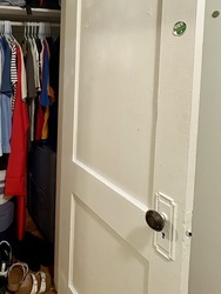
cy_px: 71
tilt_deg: -1.5
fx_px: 238
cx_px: 24
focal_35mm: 28
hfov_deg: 45.4
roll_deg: -0.1
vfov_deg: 59.7
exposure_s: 1/60
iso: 320
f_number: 2.2
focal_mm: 2.22
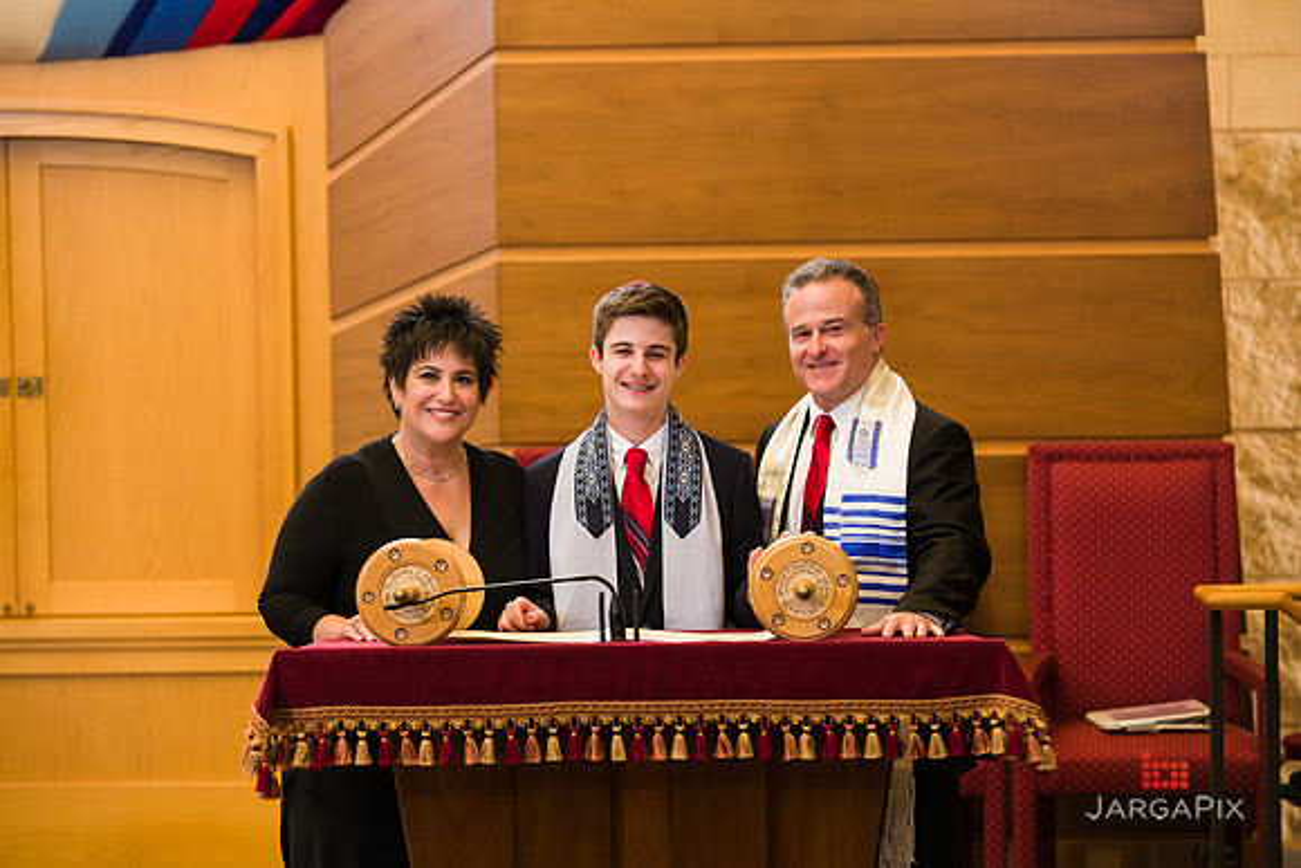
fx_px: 5060
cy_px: 434
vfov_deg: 9.8
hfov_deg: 14.7
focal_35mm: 140
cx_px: 650
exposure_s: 1/200
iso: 1000
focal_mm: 140
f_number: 5.6
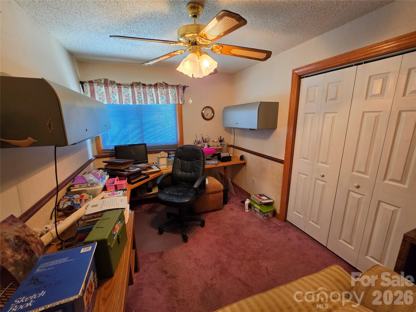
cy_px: 156
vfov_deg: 89.9
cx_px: 208
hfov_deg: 106.2
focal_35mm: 13
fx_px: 156
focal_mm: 2.2
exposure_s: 1/60
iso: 200
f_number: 1.9
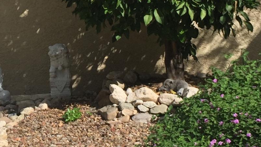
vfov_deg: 10.2
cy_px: 71
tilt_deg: -12.0
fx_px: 823
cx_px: 24
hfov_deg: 17.7
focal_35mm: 119
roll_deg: +3.5
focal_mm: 4.15
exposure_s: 1/3049
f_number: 2.2
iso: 32
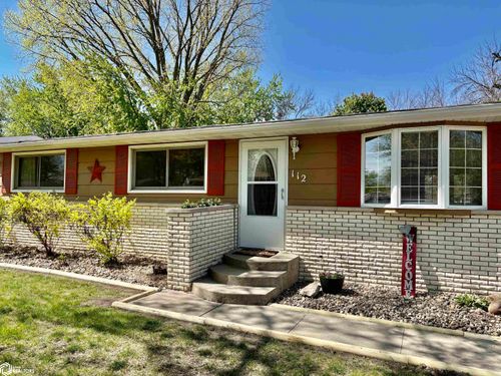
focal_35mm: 26
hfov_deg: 67.3
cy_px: 188
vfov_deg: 53.1
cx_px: 250
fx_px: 376
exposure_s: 1/1751
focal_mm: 5.96
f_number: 1.6
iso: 50
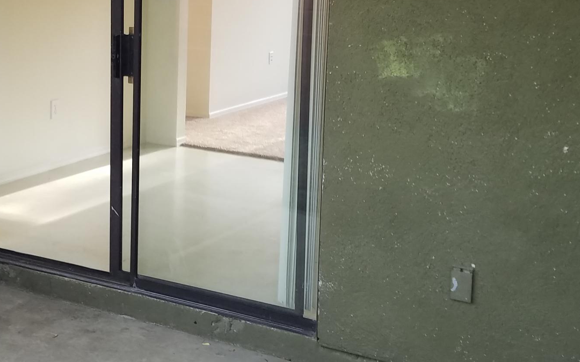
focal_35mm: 62
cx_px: 202
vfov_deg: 20.6
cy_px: 51
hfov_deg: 32.7
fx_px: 980
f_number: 1.7
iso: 80
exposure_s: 1/60
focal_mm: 4.2
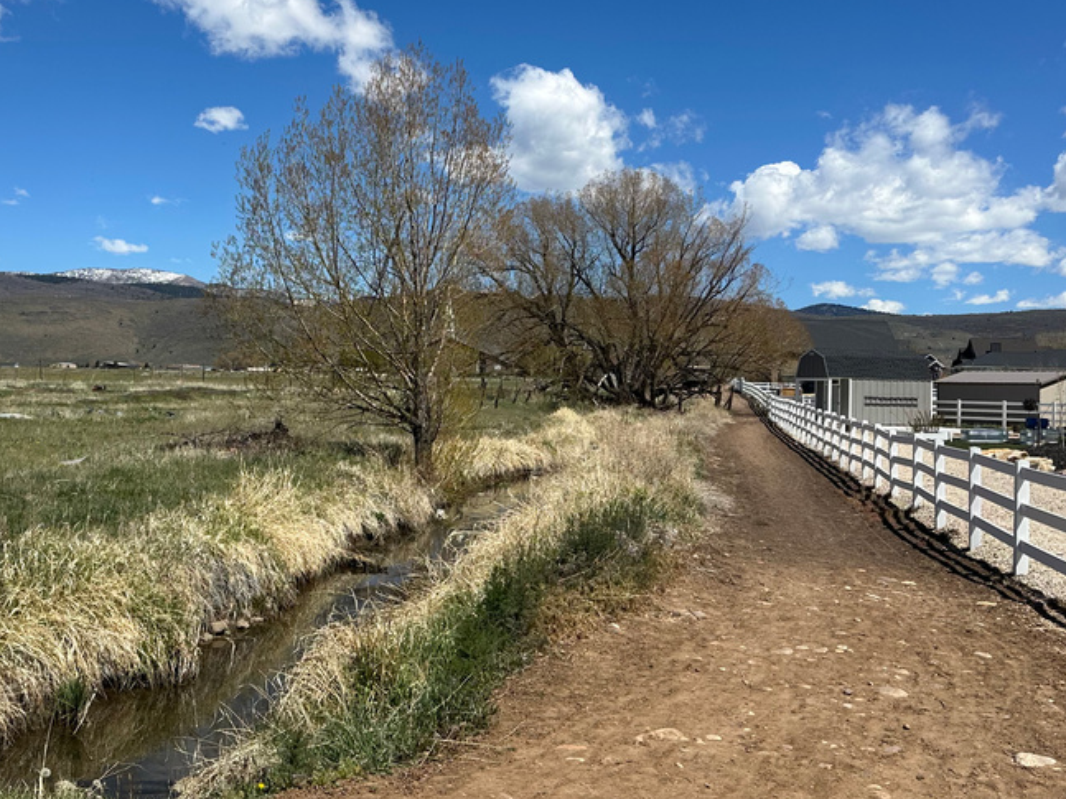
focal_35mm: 38
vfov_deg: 37.7
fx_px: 1170
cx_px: 362
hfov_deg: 48.2
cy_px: 359
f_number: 1.78
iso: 80
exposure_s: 1/7042
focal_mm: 6.86
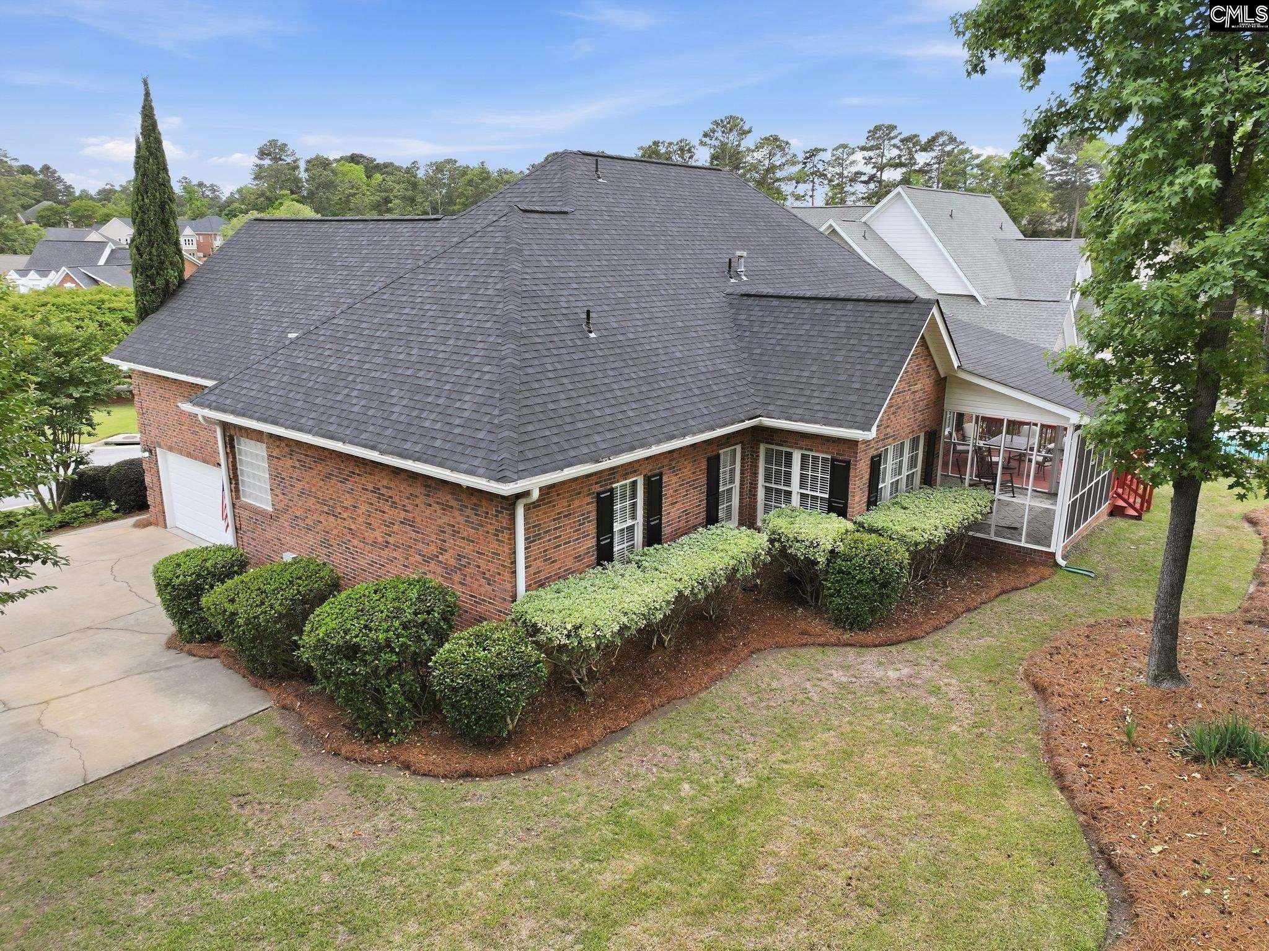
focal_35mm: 24
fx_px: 879
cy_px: 476
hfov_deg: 71.6
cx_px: 634
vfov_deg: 56.8
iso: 260
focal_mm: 12.3
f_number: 2.8
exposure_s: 1/400
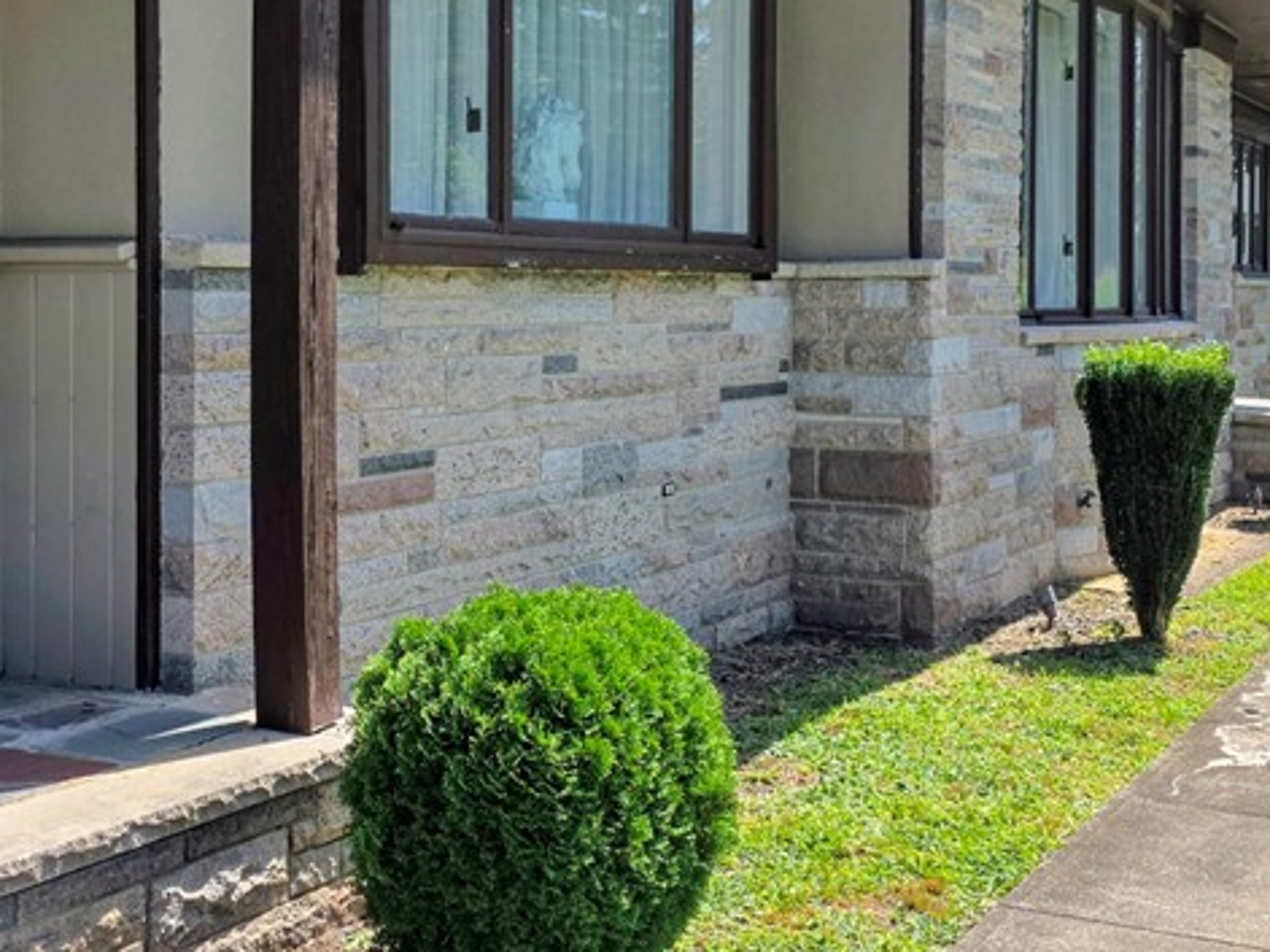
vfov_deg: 28.9
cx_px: 647
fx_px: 1834
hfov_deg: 38.2
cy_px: 317
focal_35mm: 50
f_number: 1.7
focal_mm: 6.3
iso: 12
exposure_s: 1/666
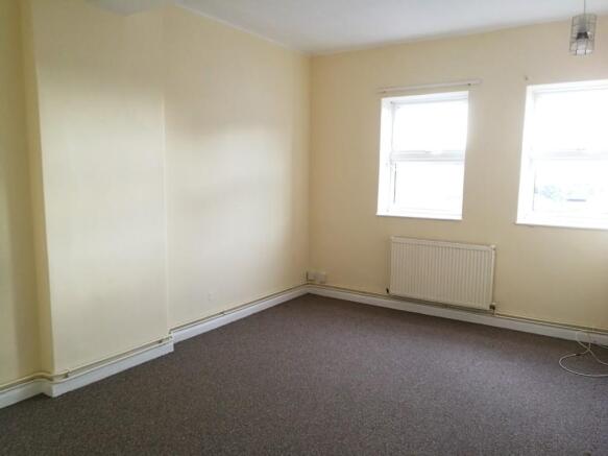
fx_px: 474
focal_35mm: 27
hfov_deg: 65.3
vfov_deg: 51.3
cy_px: 228
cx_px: 304
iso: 200
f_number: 2.2
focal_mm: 3.95
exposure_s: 1/33.3
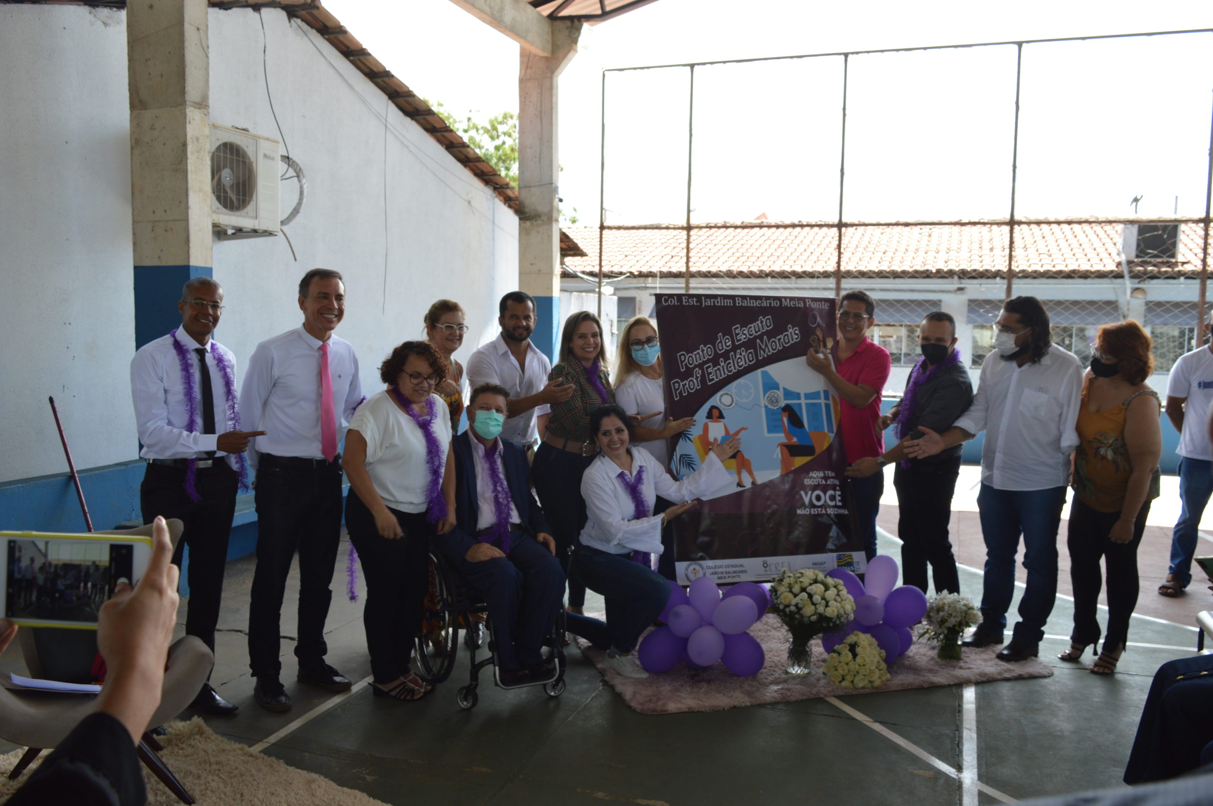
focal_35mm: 30
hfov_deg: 62.0
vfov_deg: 43.5
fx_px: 1010
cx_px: 606
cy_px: 403
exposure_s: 1/125
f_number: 5.6
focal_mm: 20
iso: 180
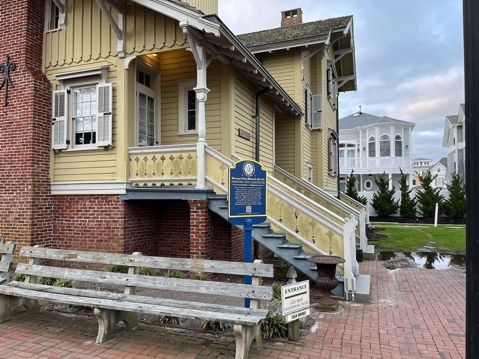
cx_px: 240
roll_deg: +1.1
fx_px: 360
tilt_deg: +5.8
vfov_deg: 53.1
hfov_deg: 67.3
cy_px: 180
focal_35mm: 26
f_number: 1.6
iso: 100
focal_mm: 5.1
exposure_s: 1/121
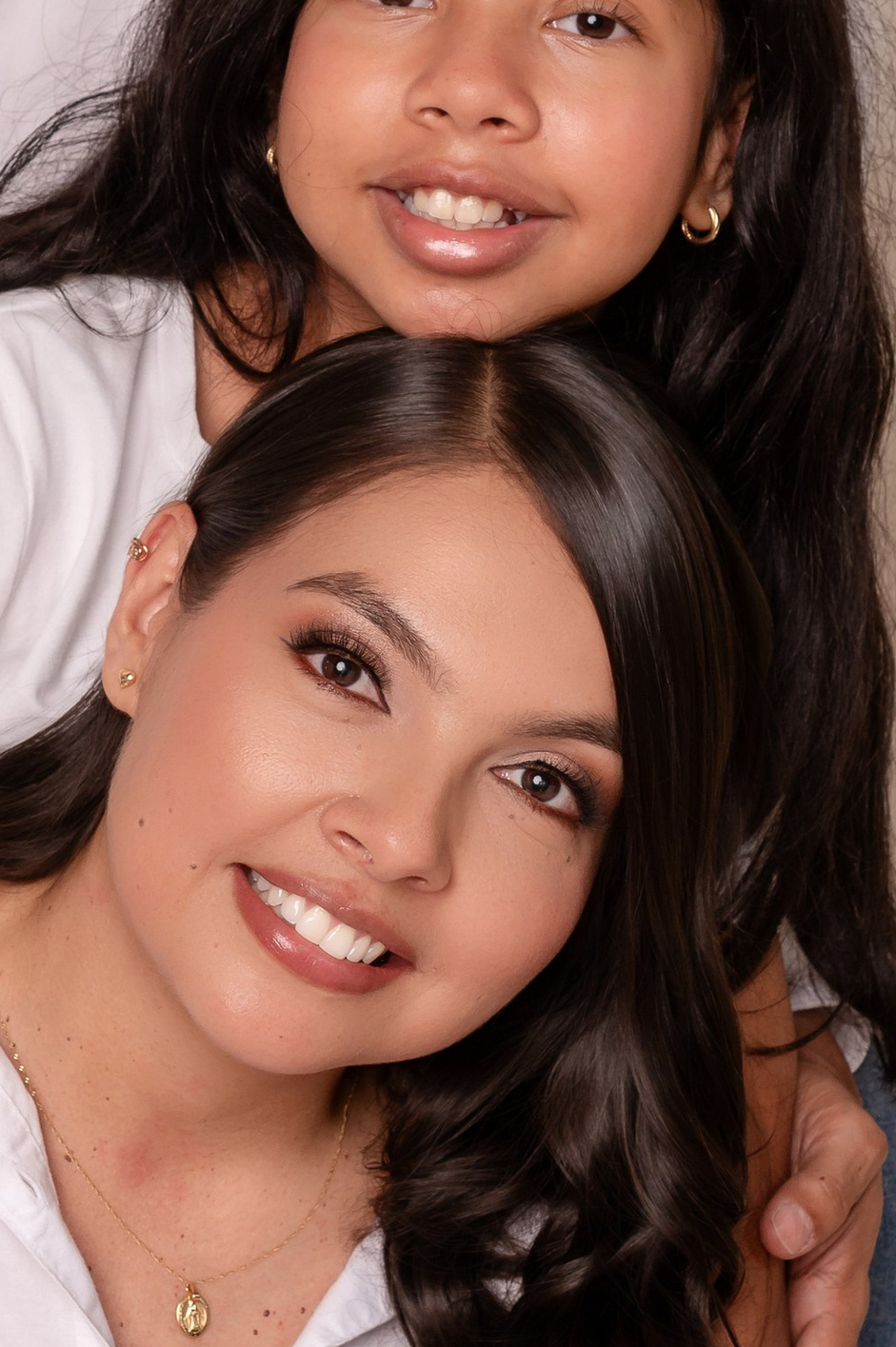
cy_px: 440
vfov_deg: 15.1
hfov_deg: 10.1
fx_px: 5086
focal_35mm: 136
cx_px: 312
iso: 320
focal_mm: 50
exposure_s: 1/100
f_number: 8
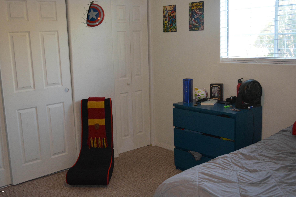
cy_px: 97
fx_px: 329
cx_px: 148
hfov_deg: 48.5
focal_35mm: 40
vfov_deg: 33.4
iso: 2000
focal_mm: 26
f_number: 4.2
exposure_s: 1/60
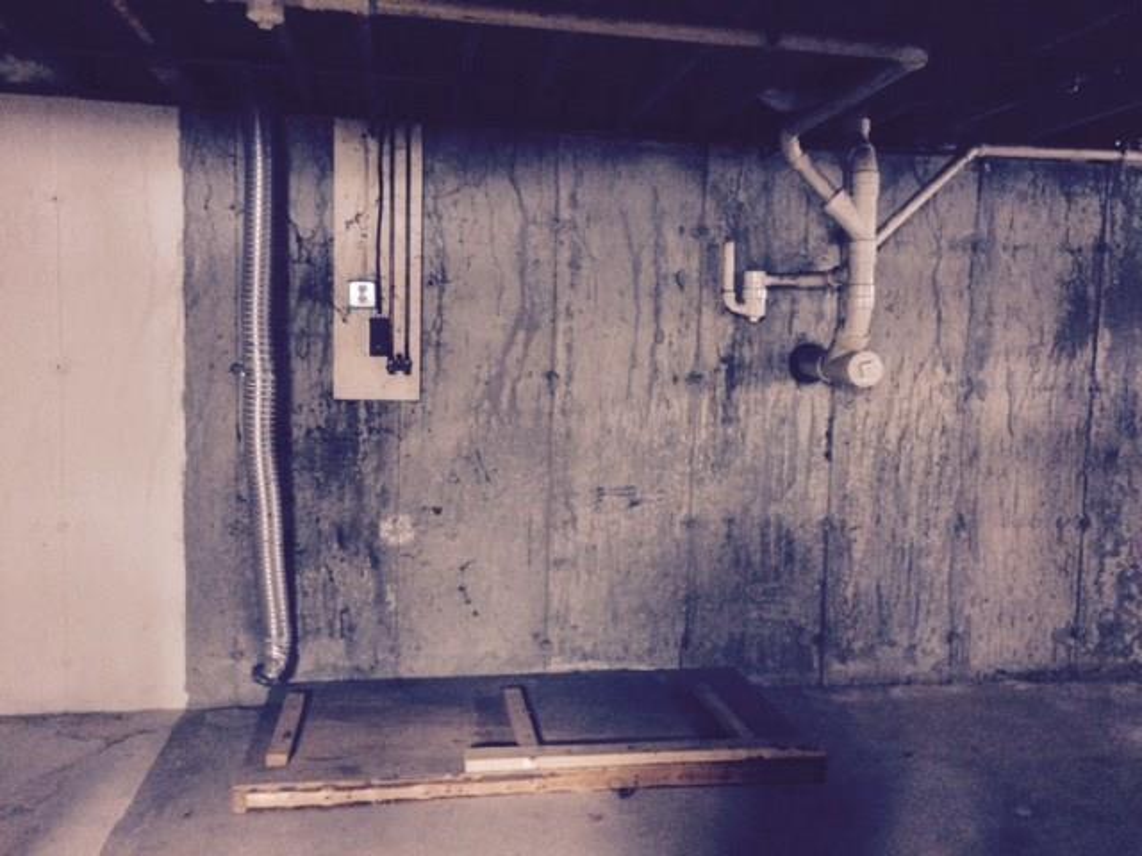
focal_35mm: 29
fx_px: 957
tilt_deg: -4.2
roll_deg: +0.2
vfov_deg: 48.2
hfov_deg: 61.7
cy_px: 428
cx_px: 571
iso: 500
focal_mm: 4.15
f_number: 2.2
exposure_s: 1/15
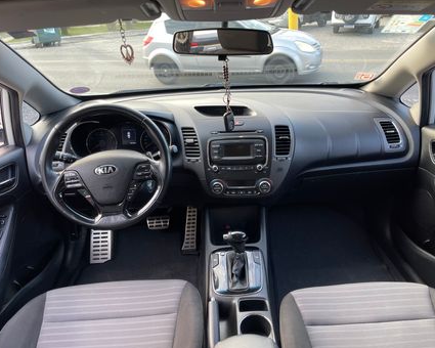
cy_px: 175
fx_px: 348
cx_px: 233
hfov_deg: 64.0
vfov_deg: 53.2
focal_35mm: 27
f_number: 1.6
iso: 100
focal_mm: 5.1
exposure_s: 1/121
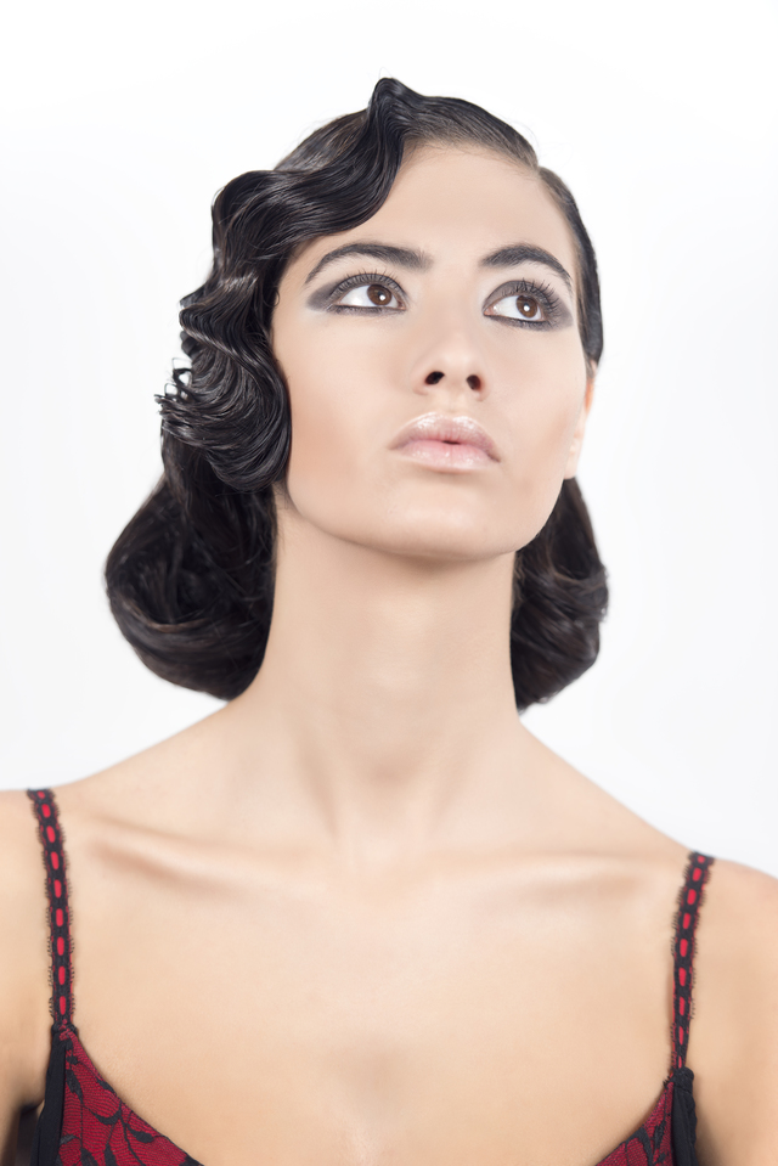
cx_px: 389
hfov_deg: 8.6
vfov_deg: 12.8
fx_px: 5183
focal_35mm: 160
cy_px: 583
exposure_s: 1/250
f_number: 16
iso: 100
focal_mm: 160
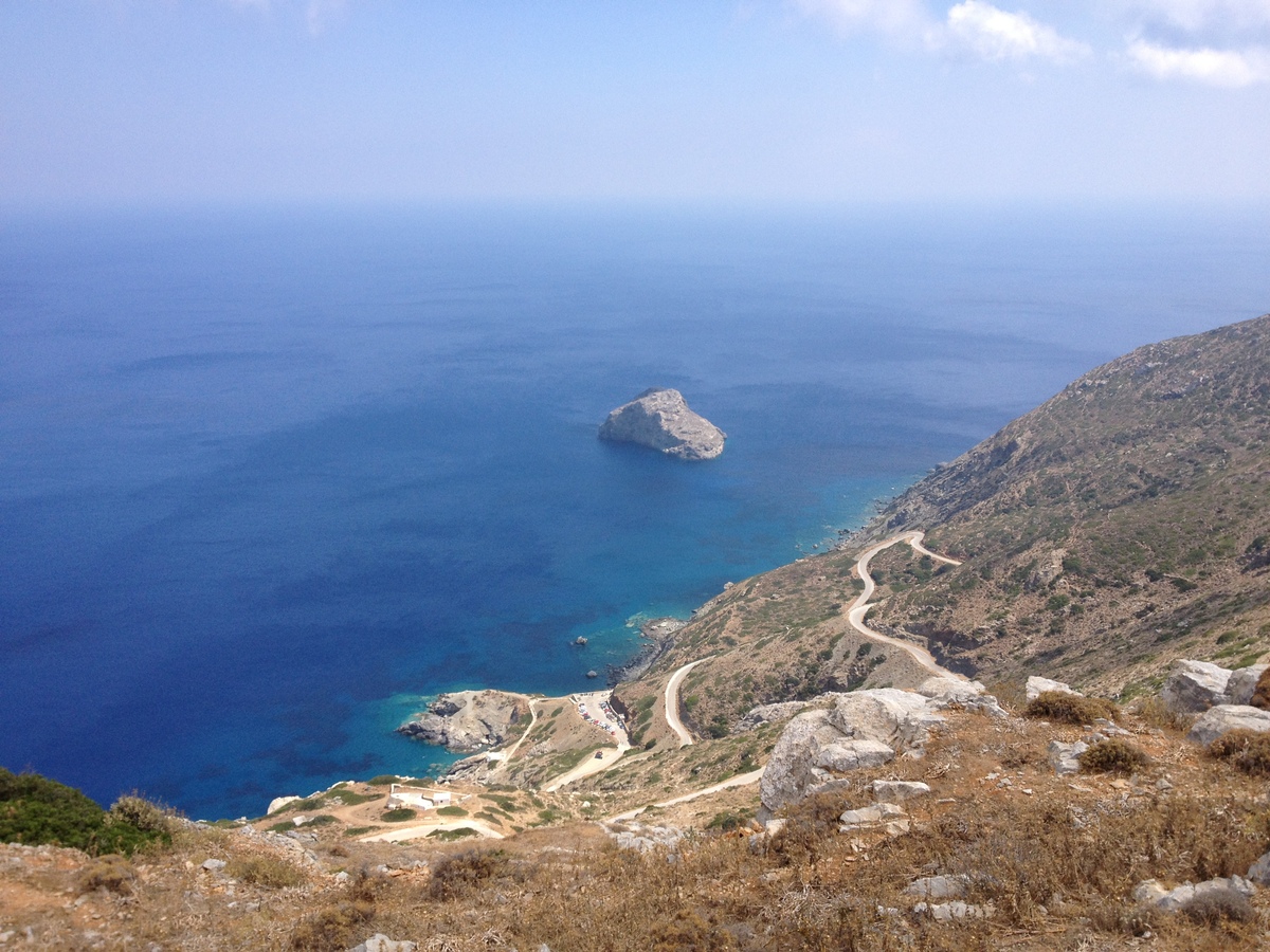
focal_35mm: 35
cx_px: 635
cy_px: 476
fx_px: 1284
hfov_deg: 52.6
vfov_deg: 40.7
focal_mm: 4.28
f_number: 2.4
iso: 50
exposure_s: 1/1672
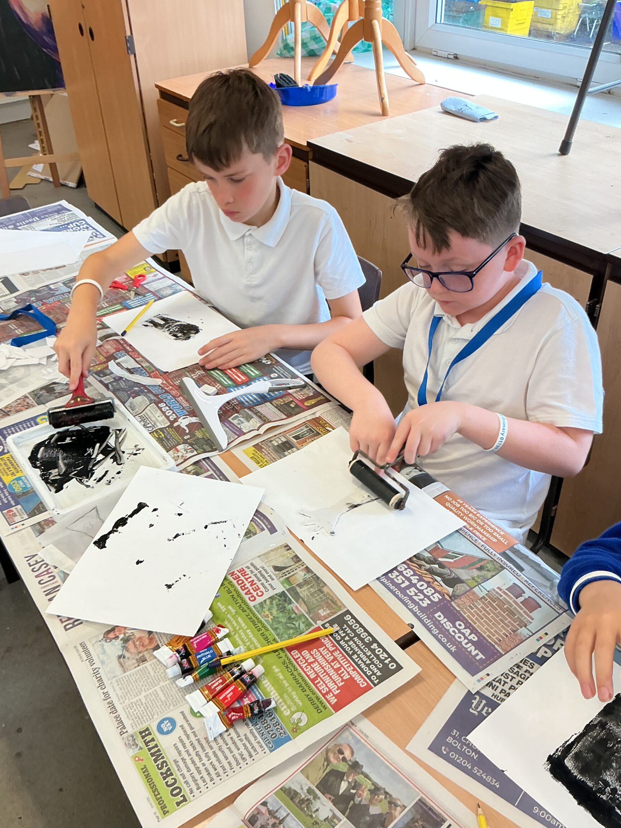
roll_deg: +1.4
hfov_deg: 44.2
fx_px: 765
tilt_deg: -39.5
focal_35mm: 32
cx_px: 298
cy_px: 429
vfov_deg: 56.8
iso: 64
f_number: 1.8
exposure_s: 1/100
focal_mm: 3
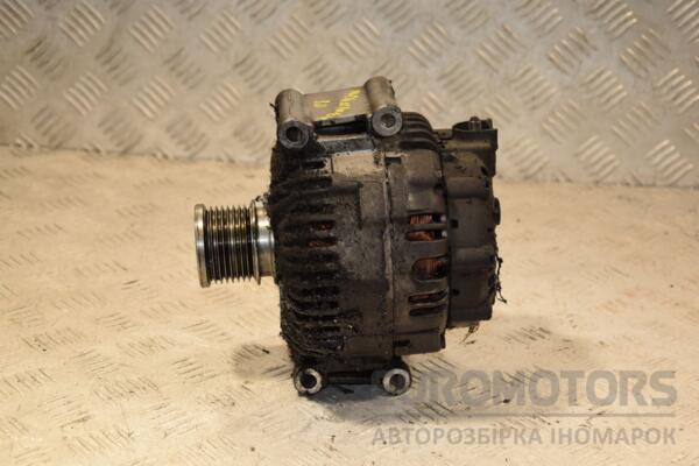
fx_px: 1456
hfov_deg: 27.0
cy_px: 233
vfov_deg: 18.2
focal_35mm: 75
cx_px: 350
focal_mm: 50
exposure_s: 1/200
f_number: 5
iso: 800
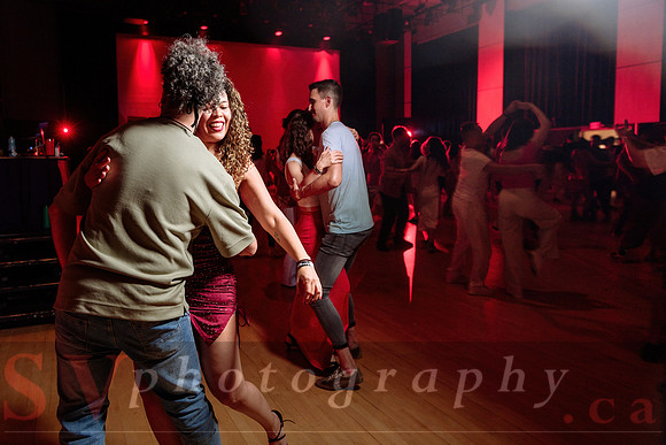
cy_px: 192
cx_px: 287
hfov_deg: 66.5
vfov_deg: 47.4
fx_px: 505
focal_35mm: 27
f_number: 3.5
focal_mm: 24
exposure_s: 1/40
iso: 1000
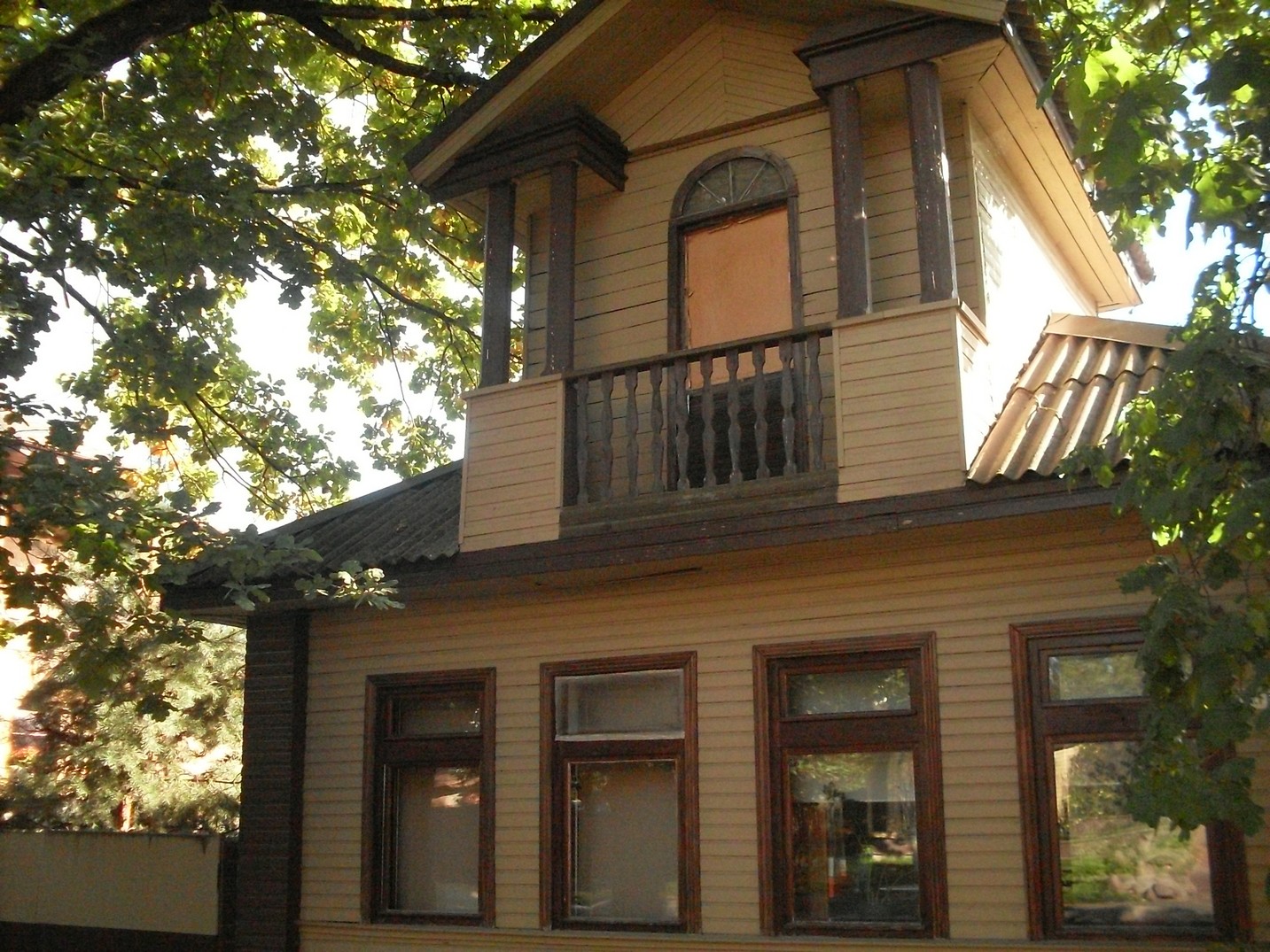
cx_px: 635
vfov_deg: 37.7
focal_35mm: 38
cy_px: 476
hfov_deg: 49.0
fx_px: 1394
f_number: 2.8
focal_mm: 6.3
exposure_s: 1/500
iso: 400
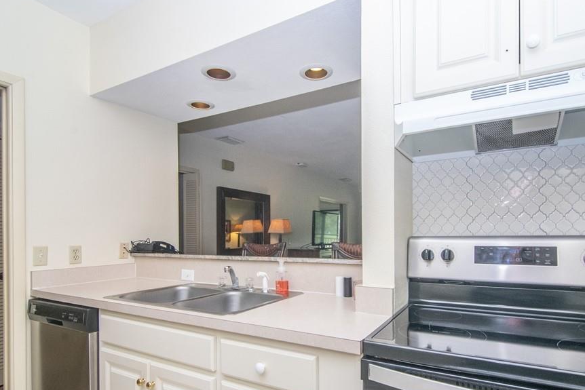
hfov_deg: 85.0
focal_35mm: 20
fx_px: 318
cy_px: 226
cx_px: 314
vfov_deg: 62.6
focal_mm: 11
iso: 1000
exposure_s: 1/100
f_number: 9
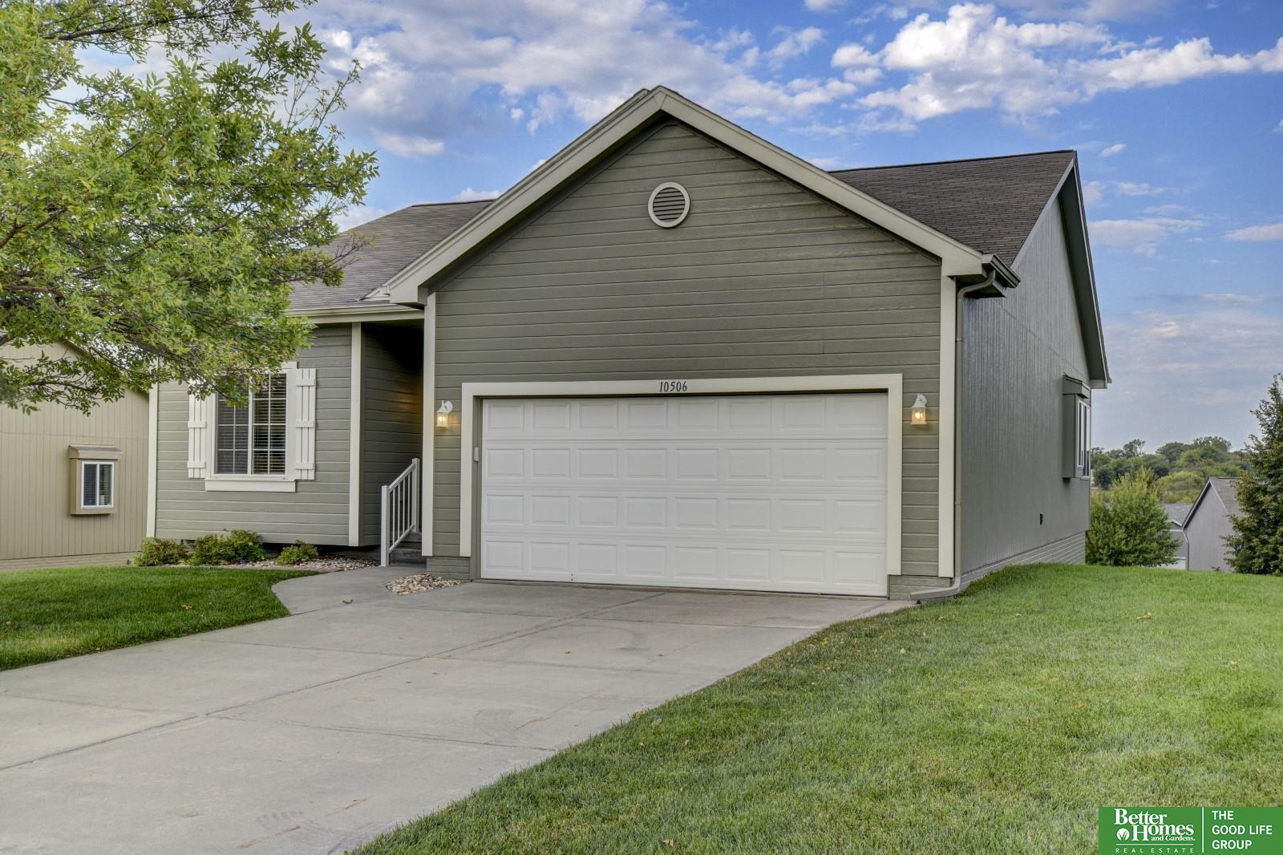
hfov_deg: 53.1
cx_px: 642
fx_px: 1283
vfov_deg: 36.9
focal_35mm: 36
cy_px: 428
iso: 400
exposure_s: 1/160
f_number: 8
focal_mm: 24
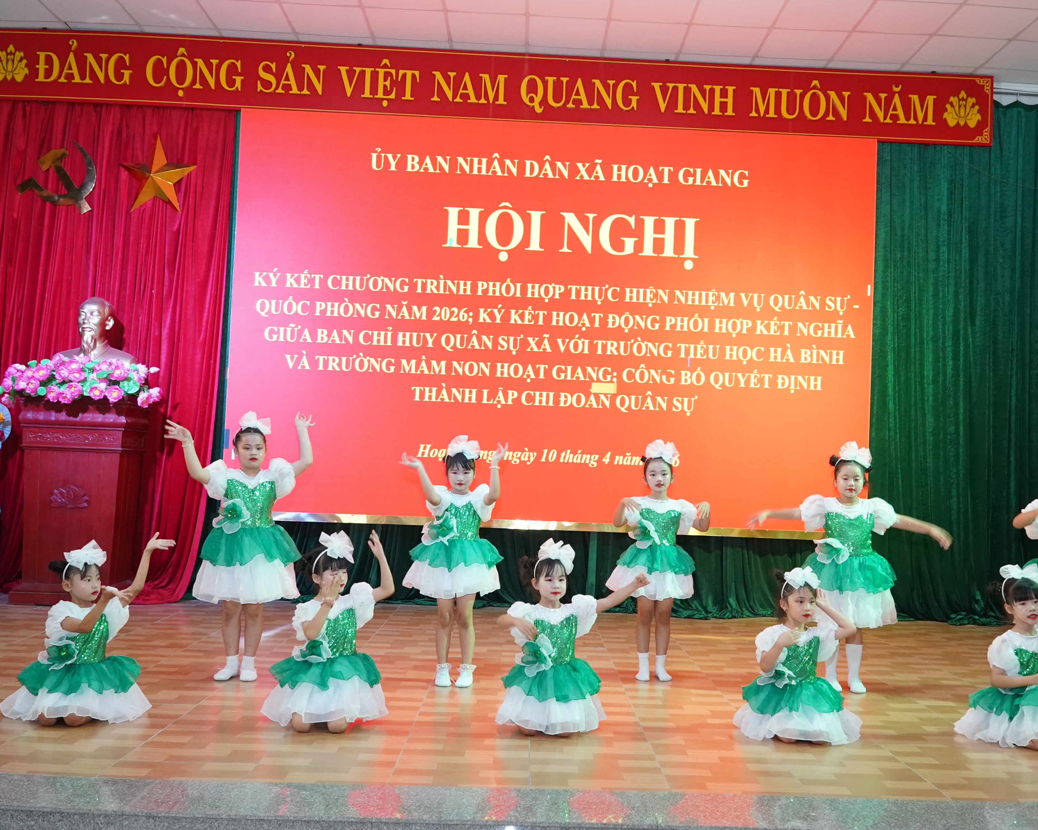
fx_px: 1044
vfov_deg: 43.4
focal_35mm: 34
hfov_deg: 52.8
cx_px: 559
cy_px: 414
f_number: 6.3
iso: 3200
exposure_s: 1/80
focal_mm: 20
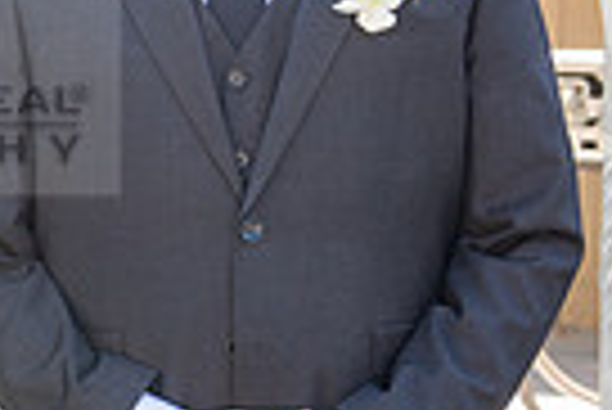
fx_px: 3182
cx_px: -261
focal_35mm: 187
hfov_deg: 10.7
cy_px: 88
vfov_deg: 7.4
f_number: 5
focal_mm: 44
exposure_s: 1/125
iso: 100
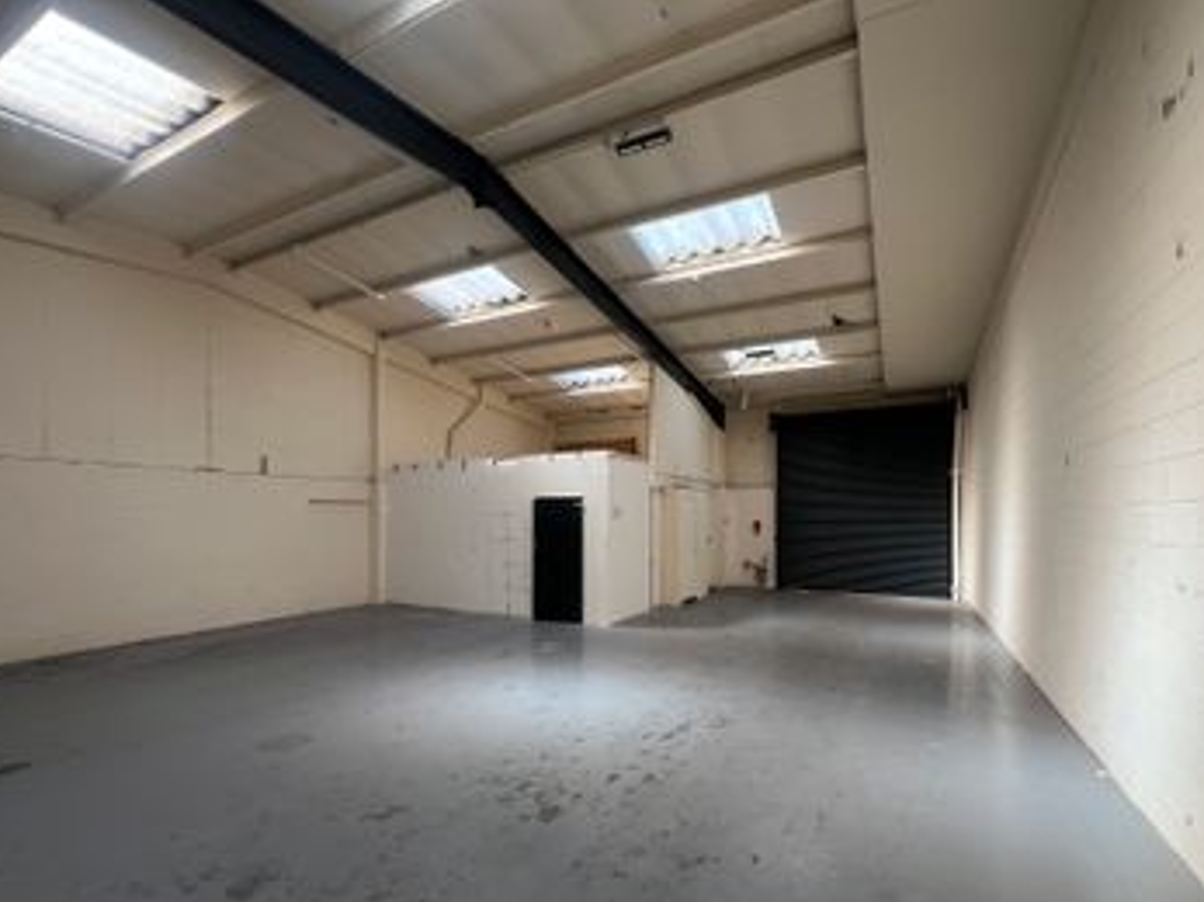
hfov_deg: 98.2
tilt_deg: +1.1
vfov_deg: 81.2
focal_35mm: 15
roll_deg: +0.6
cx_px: 614
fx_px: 522
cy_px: 513
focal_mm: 1.57
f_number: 1.8
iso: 32
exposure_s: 1/116
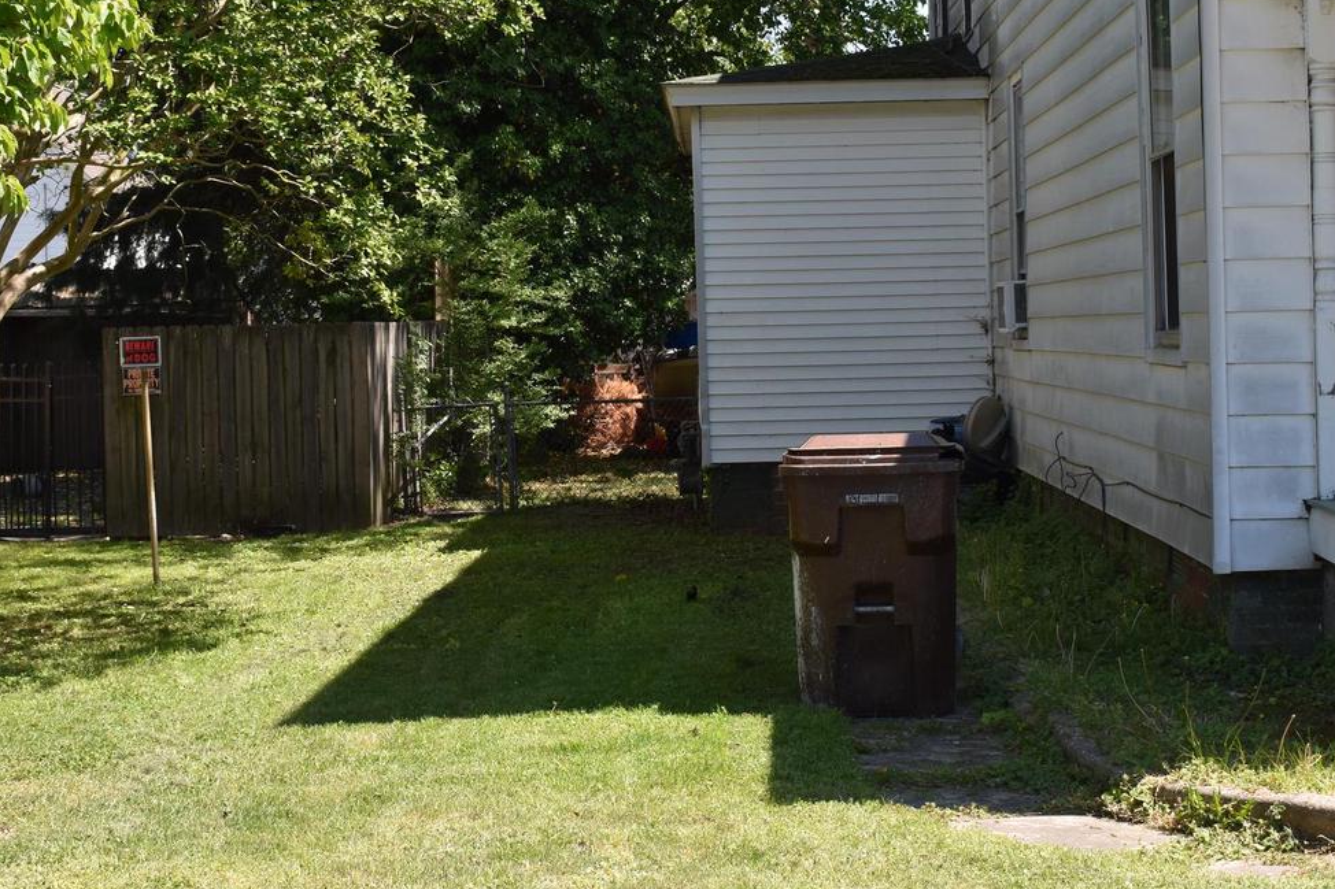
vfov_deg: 19.8
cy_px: 388
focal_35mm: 69
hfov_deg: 29.4
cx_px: 699
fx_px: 2548
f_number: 8
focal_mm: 31
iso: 220
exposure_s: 1/250
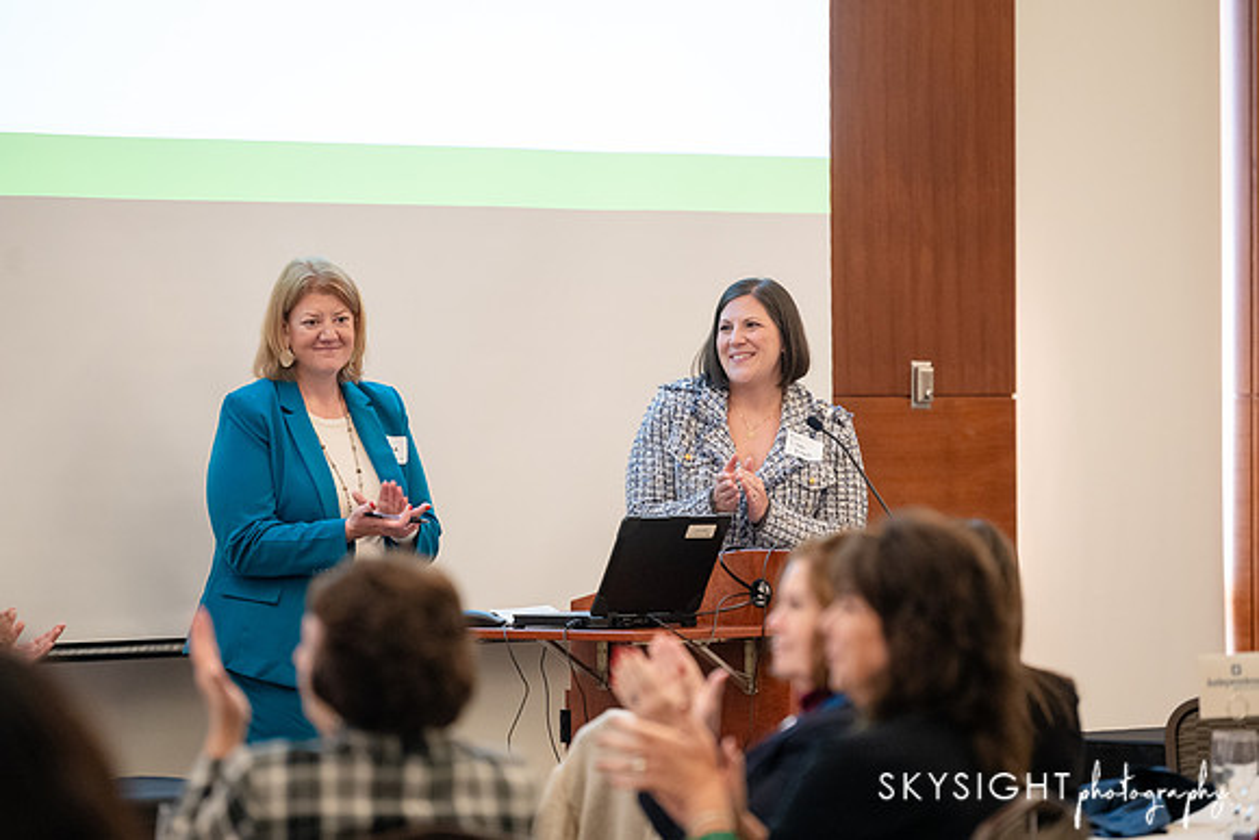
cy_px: 420
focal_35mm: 205
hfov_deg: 10.0
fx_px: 7180
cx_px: 630
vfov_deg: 6.7
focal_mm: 200
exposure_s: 1/320
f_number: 3.5
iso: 3200
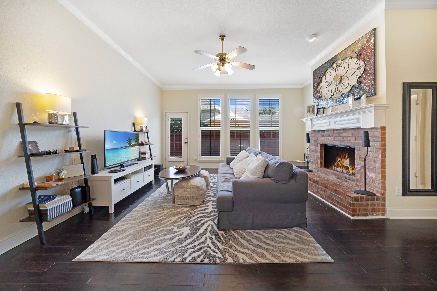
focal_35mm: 12
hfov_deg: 112.6
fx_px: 146
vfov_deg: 90.0
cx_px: 218
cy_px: 146
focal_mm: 12
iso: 500
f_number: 9
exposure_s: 1/10
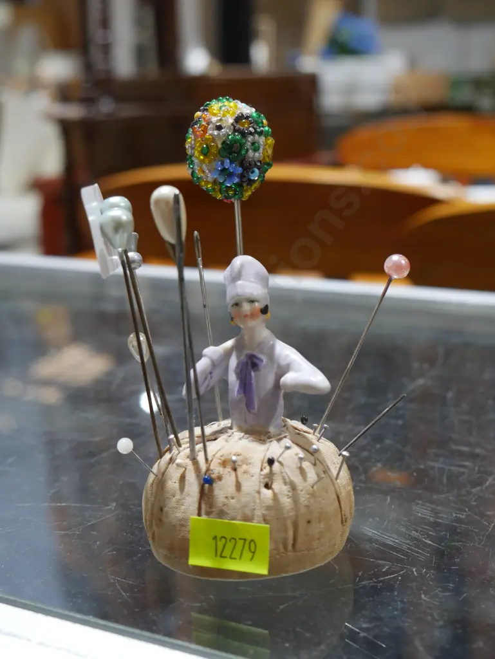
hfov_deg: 28.1
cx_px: 248
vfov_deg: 36.8
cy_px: 330
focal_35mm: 52
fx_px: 991
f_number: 5.3
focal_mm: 26
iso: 800
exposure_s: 1/60
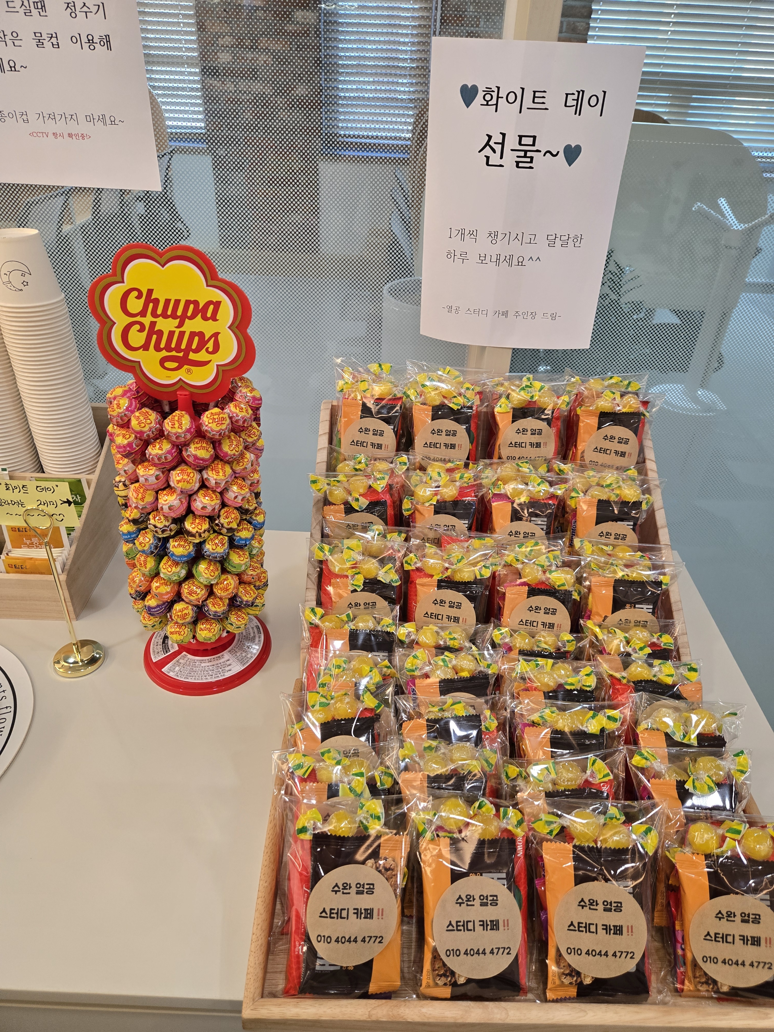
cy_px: 516
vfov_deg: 73.9
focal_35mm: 23
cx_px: 387
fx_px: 686
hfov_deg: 58.9
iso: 125
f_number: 1.8
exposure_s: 1/120
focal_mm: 5.4
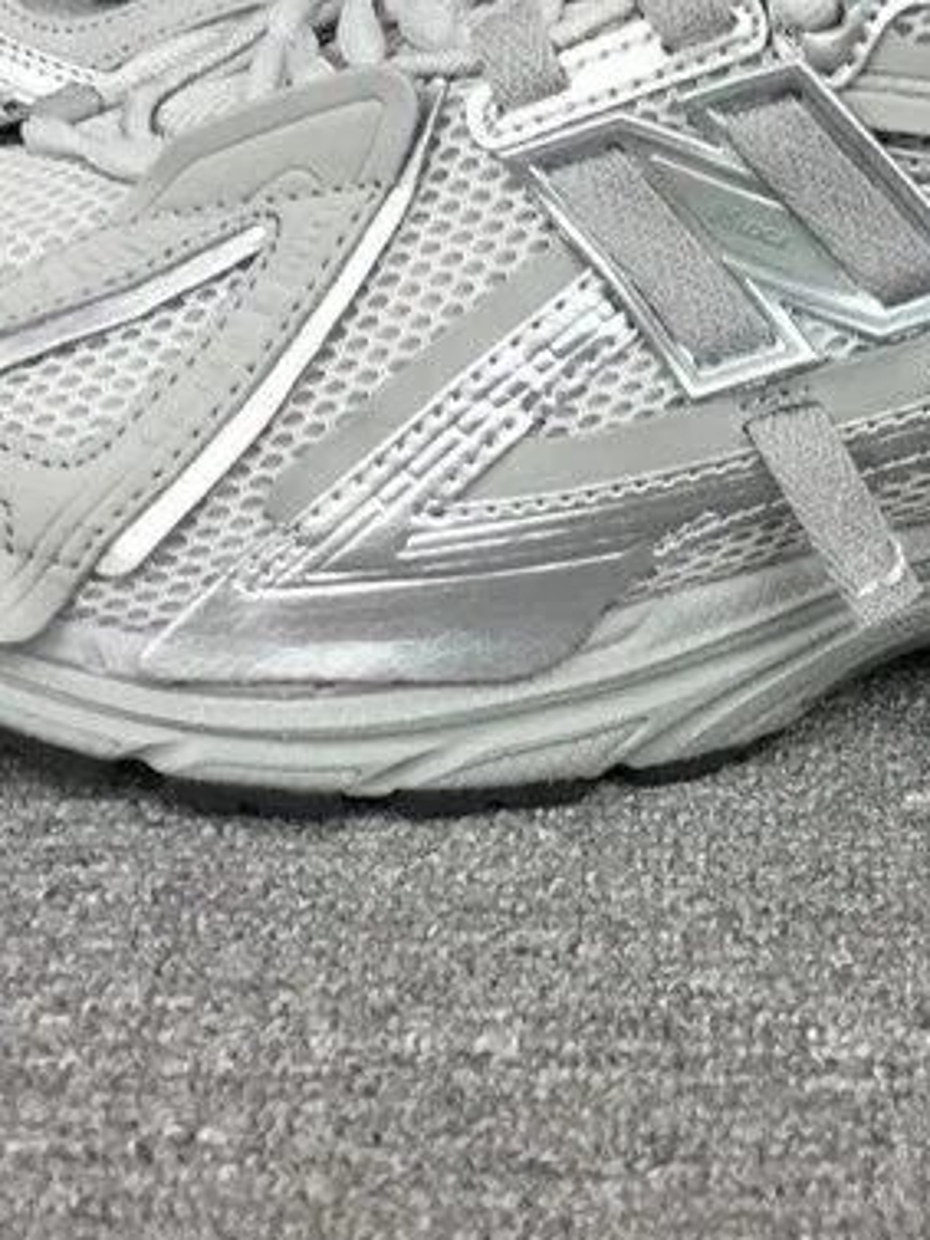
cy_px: 317
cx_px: 841
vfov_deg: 26.0
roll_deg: -2.4
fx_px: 2649
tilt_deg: -24.7
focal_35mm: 74
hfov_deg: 19.5
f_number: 2.4
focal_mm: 3.3
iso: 25
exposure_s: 1/116
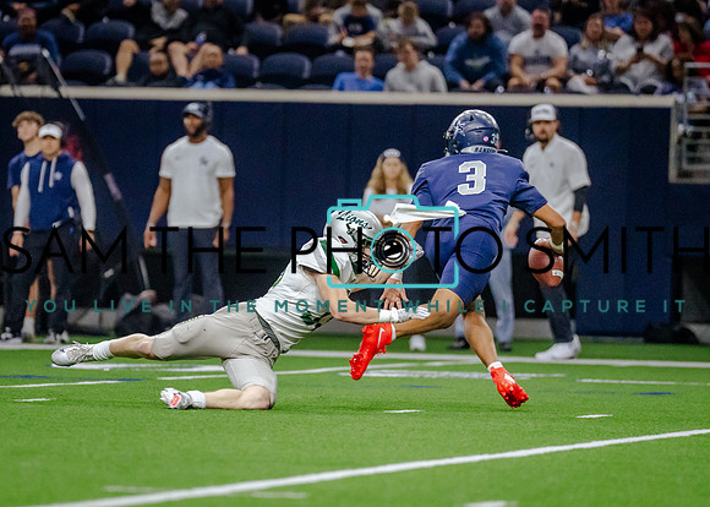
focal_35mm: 362
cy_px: 246
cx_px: 212
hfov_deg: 5.6
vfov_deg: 4.0
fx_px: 7295
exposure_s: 1/1250
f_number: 2.8
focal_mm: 200
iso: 3200
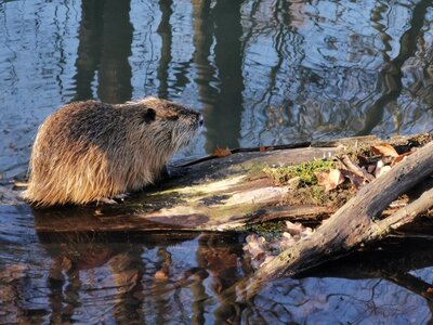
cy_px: 162
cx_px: 216
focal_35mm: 160
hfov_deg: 12.3
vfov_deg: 9.3
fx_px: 2001
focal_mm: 14.46
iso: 100
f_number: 3.4
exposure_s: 1/50
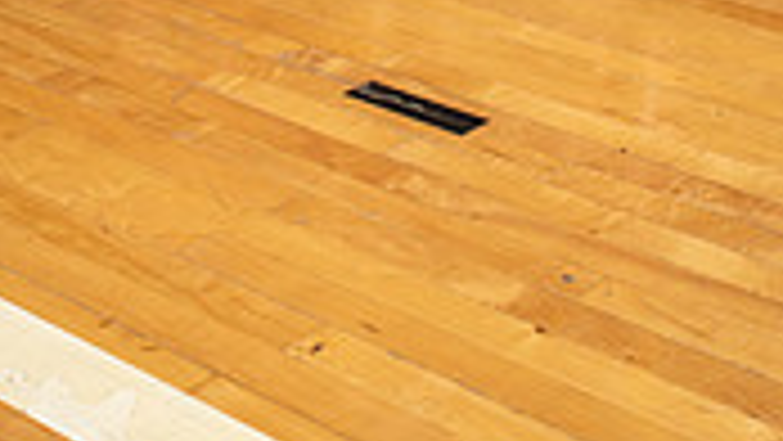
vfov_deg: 11.0
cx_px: 594
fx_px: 1973
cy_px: -562
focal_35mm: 95
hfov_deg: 22.2
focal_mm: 35
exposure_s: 1/250
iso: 320
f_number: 6.3
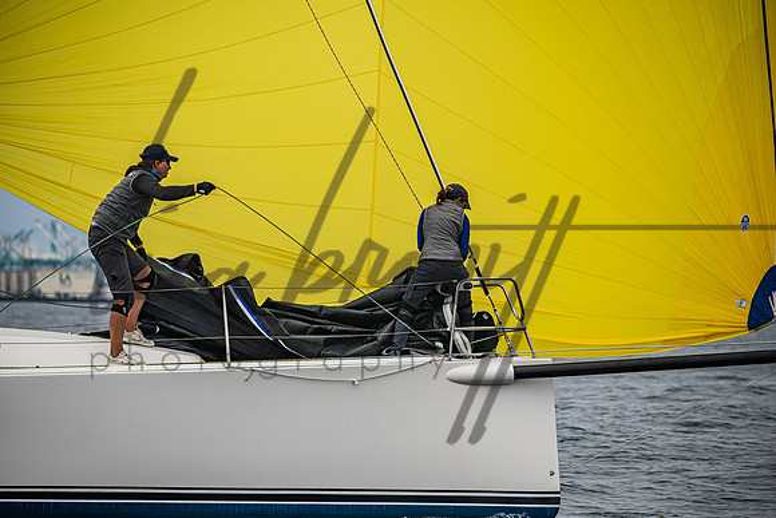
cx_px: 379
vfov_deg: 5.5
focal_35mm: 250
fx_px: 5390
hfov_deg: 8.2
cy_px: 259
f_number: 5.6
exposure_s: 1/6400
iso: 400
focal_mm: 240
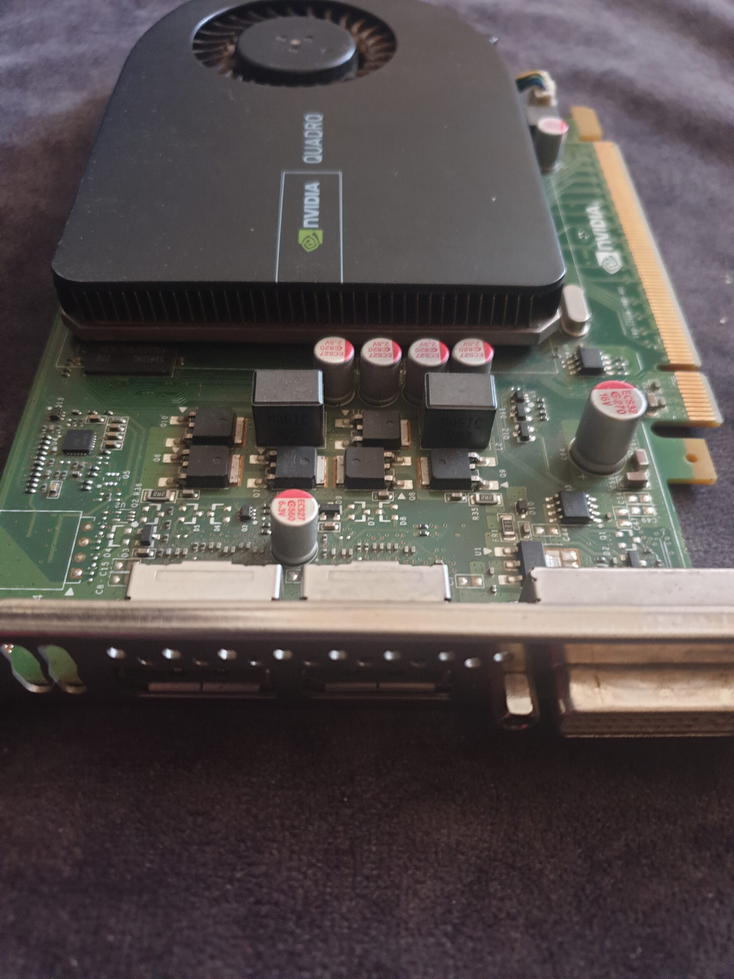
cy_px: 490
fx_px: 735
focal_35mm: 26
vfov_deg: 67.3
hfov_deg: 53.1
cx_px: 367
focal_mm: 4.3
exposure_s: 1/16
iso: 250
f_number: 1.5
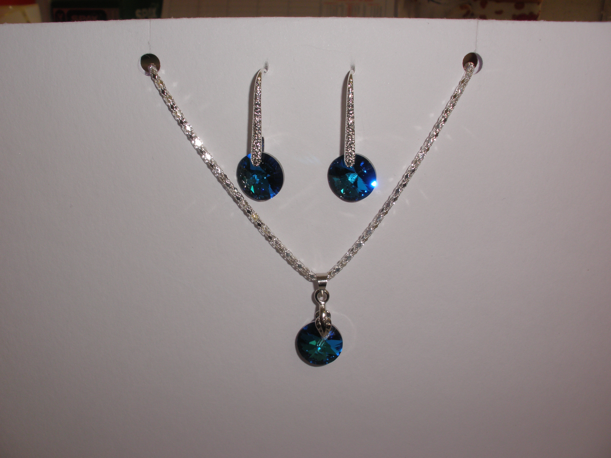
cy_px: 229
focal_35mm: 36
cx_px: 306
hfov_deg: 51.4
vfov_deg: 39.7
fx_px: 635
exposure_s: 1/30
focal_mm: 6.3
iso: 64
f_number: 5.6
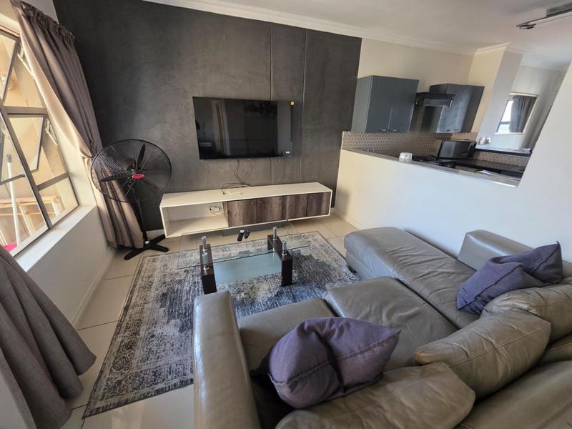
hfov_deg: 106.2
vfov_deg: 89.9
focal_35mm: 13
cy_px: 214
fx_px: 215
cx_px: 286
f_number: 1.9
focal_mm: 2.2
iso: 200
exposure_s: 1/100
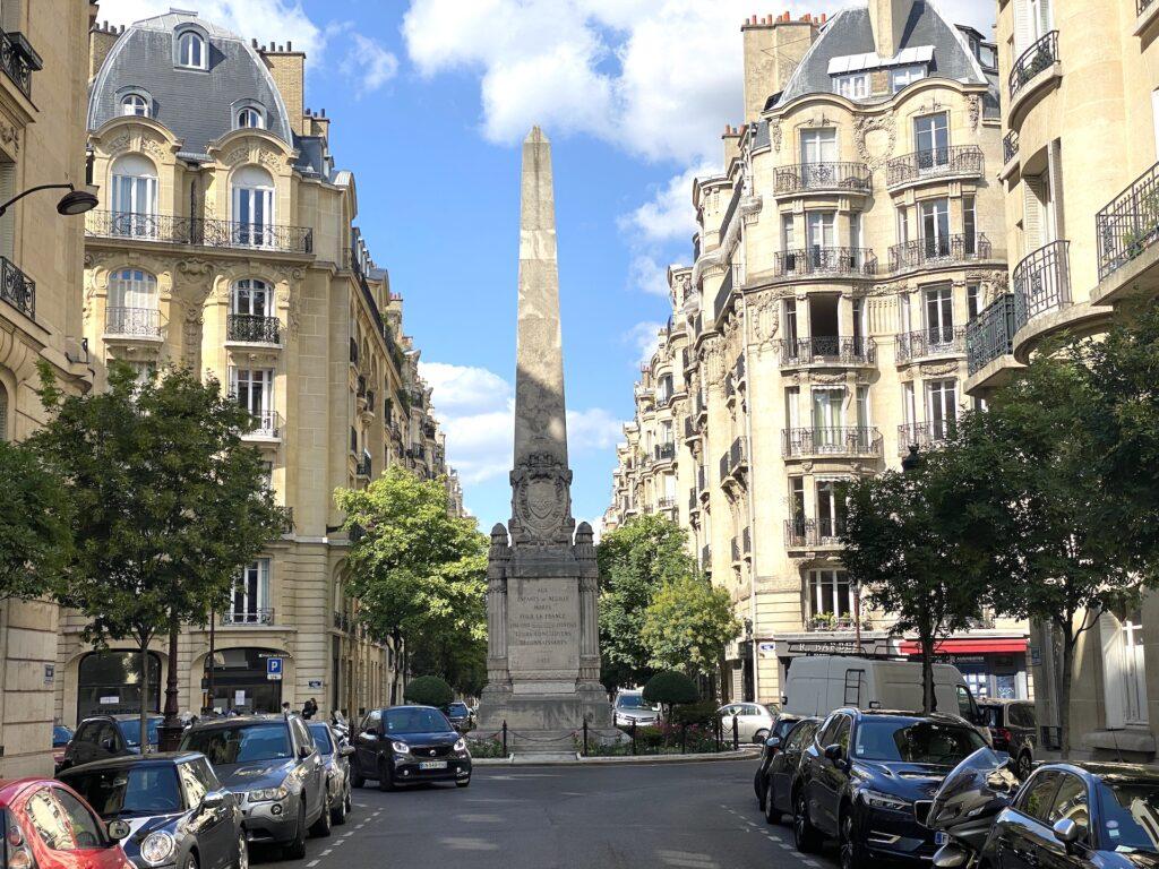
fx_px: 1741
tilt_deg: +9.1
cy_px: 434
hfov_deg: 36.8
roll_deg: +0.5
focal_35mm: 52
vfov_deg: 28.0
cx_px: 580
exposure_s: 1/1370
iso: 20
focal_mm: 6
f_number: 2
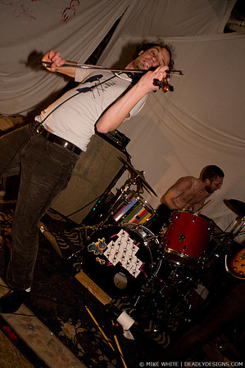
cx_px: 122
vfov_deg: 62.0
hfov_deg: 43.5
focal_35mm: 30
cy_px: 184
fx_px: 307
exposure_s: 1/50
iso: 1250
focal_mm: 20
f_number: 2.8
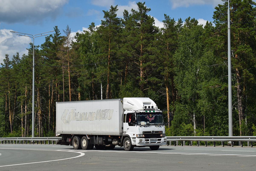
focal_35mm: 82
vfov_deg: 16.6
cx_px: 128
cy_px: 86
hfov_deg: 24.6
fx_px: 587
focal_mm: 55
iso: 200
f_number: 7.1
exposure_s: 1/1250
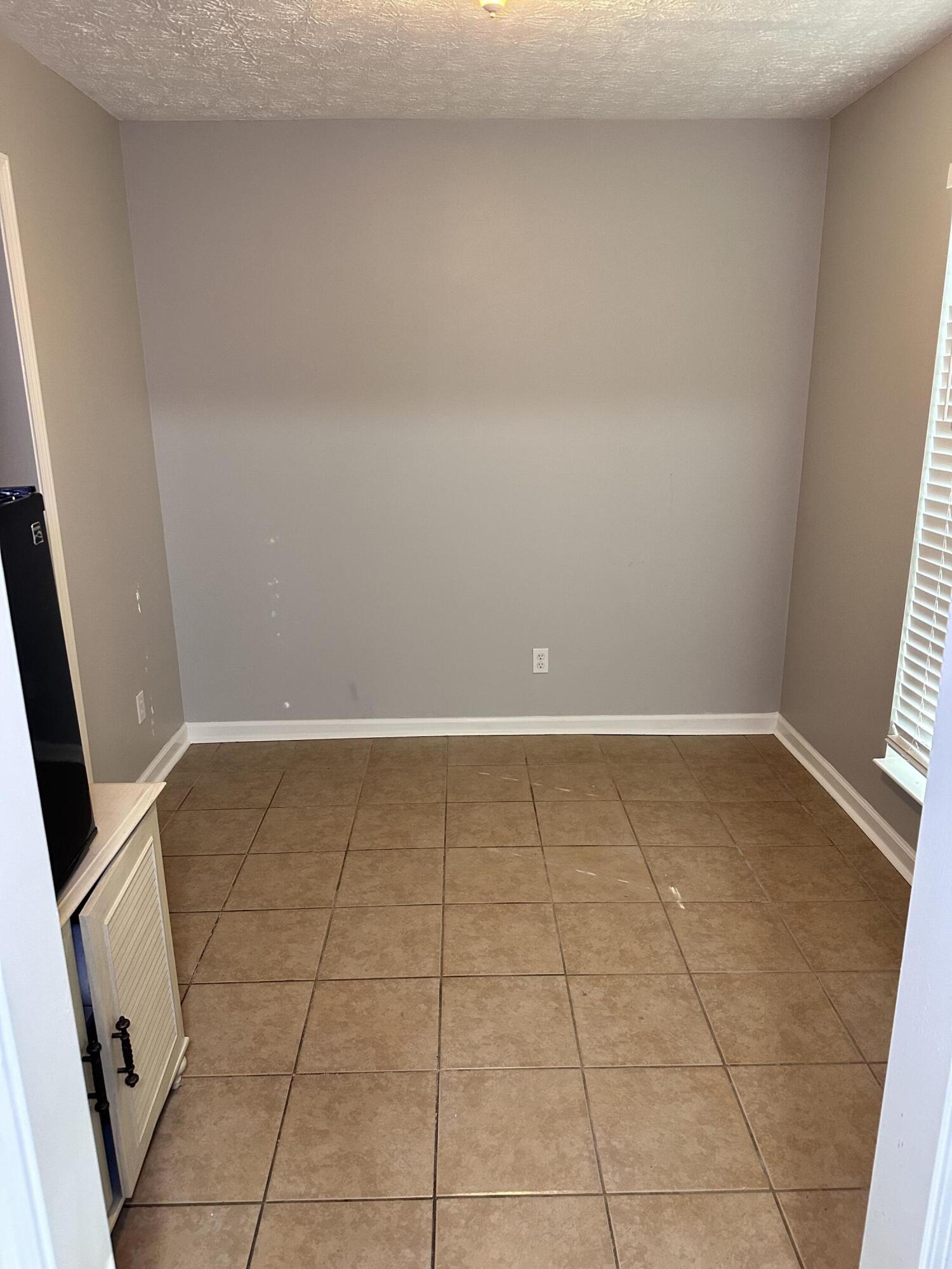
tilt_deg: -17.6
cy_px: 634
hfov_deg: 56.8
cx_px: 476
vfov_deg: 71.6
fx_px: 880
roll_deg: +1.2
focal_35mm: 24
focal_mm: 6.86
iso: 320
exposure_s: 1/60
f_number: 1.78
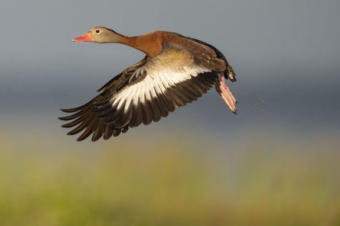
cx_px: 111
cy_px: 75
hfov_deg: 2.5
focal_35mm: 830
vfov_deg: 1.7
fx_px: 7836
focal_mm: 600
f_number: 4
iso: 1000
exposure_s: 1/3200
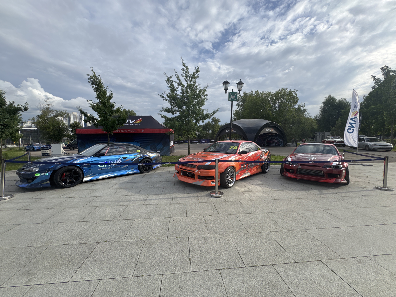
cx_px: 198
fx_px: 160
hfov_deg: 102.1
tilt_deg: -3.5
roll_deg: +1.1
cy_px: 148
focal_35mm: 14
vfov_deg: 85.7
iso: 50
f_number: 2.2
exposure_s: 1/980
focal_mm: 2.22
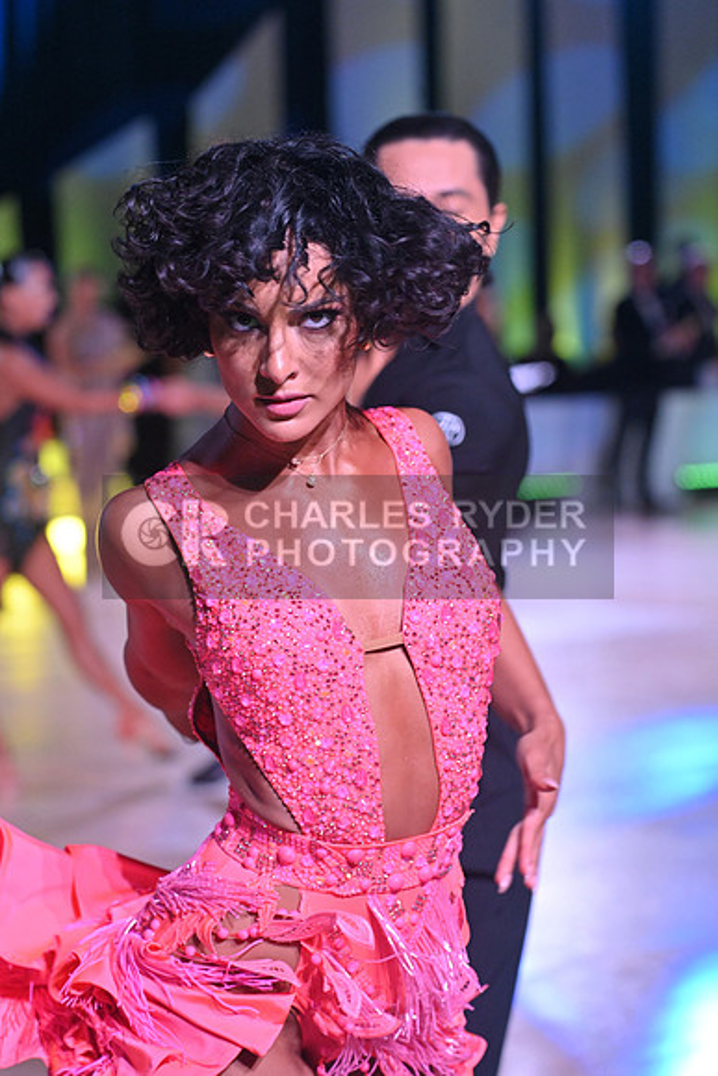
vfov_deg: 18.6
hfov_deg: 12.5
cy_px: 538
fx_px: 3289
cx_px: 359
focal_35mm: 110
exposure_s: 1/500
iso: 4000
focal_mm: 110
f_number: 5
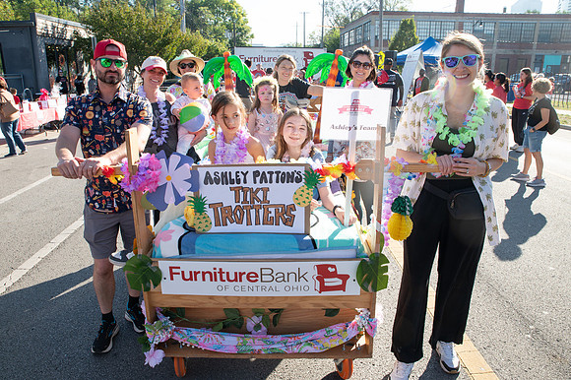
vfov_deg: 50.1
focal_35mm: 26
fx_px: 406
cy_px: 178
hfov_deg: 70.2
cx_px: 275
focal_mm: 24
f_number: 9
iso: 250
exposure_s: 1/200
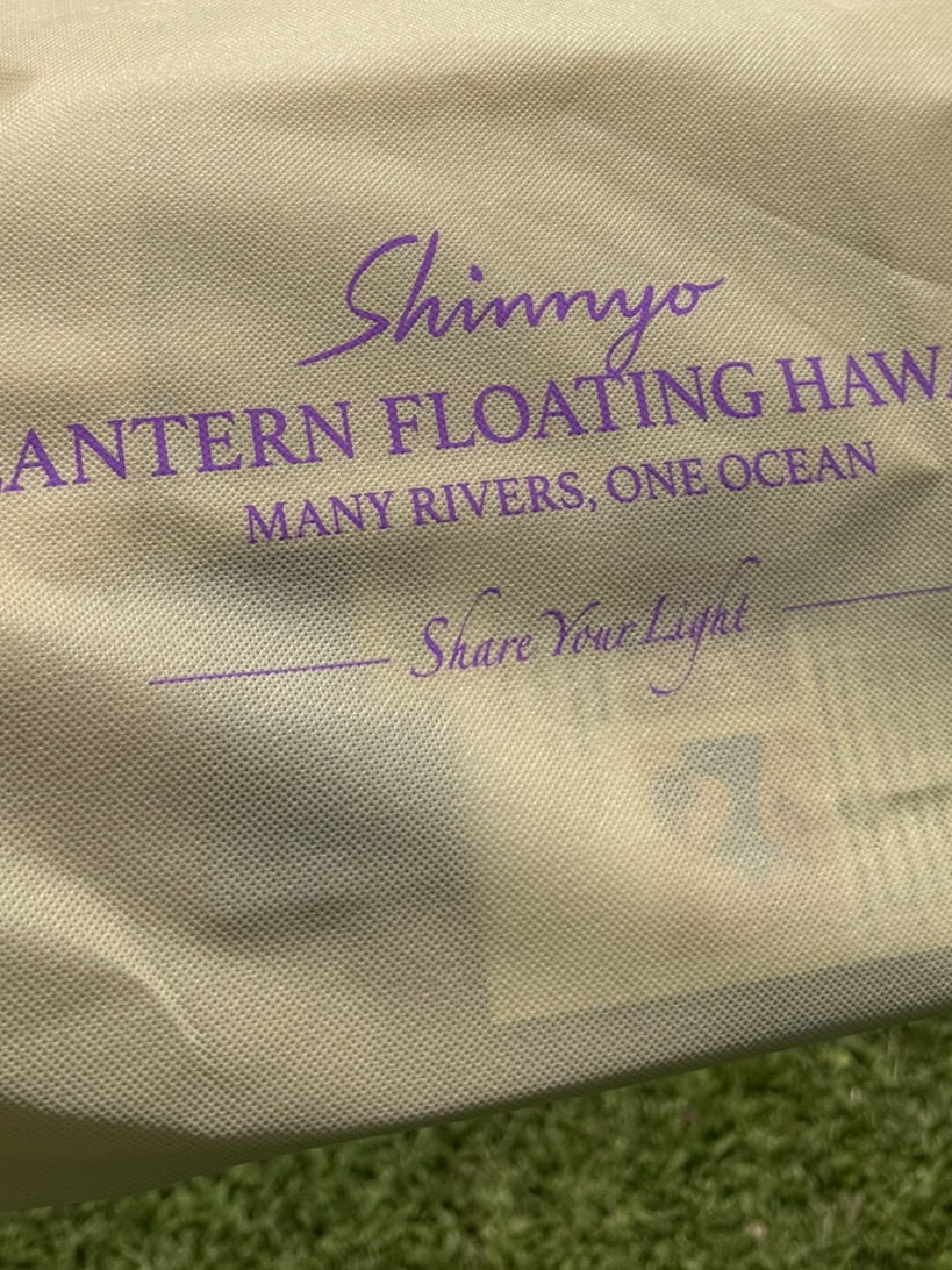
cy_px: 195
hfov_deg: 32.1
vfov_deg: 39.8
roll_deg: +3.9
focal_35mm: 45
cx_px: 380
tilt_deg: -12.2
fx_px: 1650
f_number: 1.78
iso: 100
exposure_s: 1/20000
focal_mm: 6.76
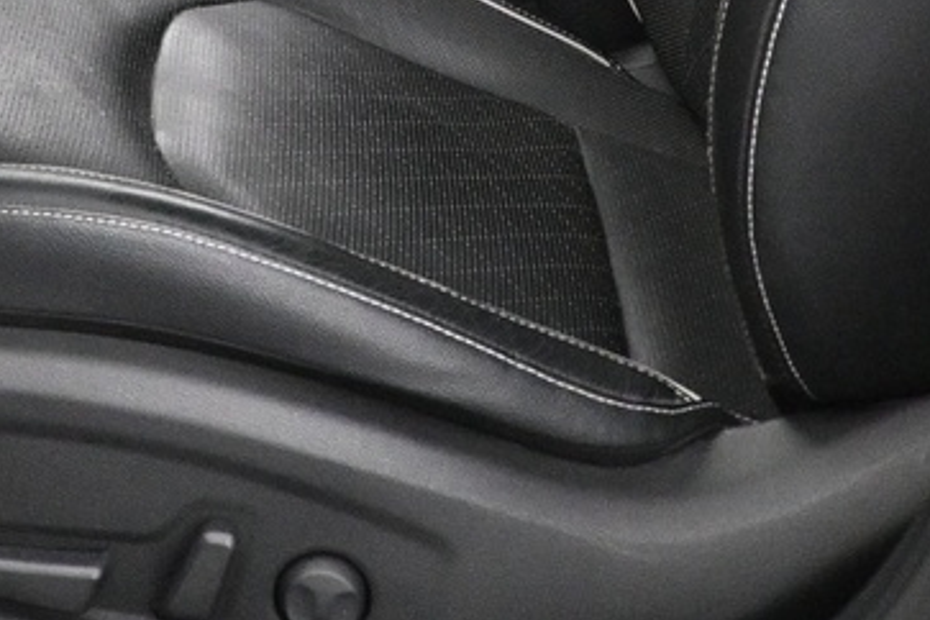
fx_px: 2764
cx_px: 3
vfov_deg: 11.8
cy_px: -494
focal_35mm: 107
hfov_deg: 18.6
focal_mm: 16
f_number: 3.5
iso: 4000
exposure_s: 1/50
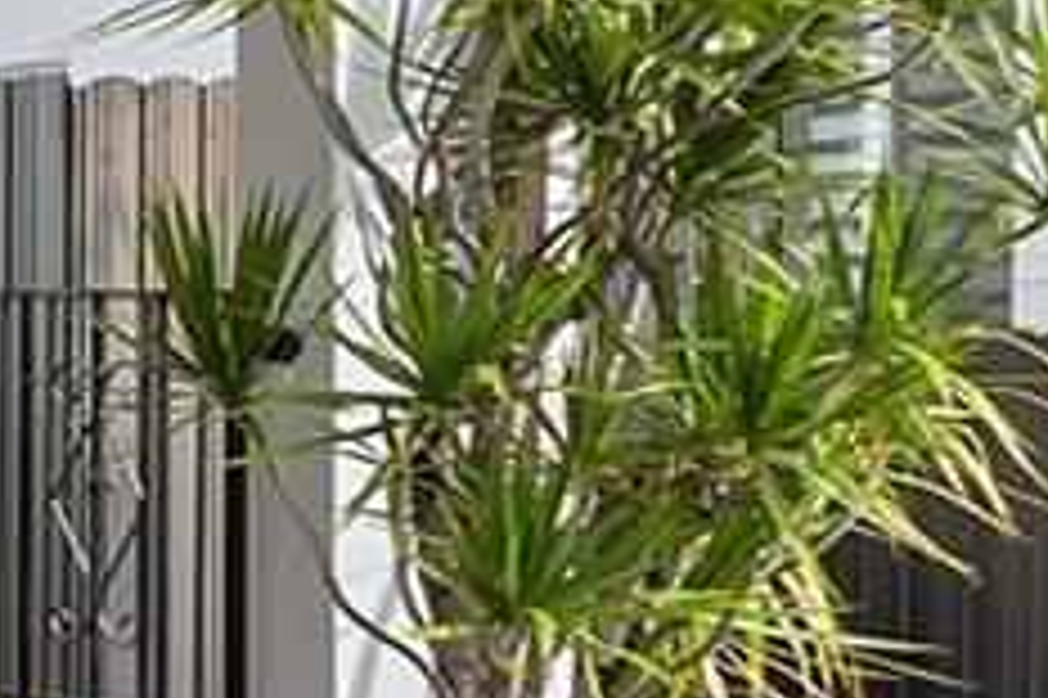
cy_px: 270
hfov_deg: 10.5
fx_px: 2996
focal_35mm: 103
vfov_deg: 13.3
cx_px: -2348
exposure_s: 1/100
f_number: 11
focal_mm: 10
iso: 100
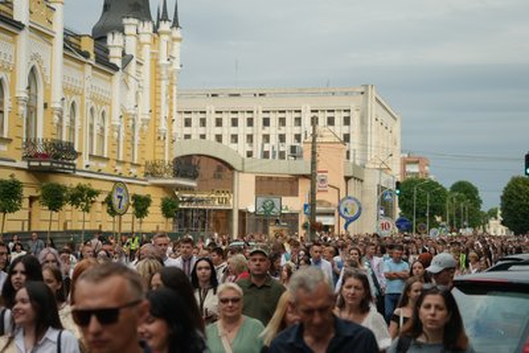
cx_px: 264
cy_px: 176
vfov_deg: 18.2
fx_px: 1102
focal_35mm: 75
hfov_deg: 27.0
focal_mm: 75
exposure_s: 1/160
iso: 160
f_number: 4.5
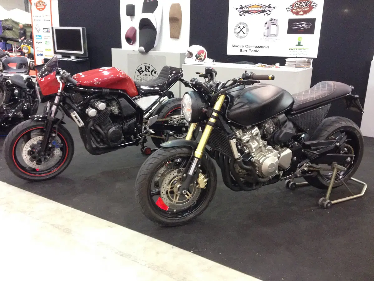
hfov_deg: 55.4
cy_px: 140
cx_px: 187
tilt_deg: -18.4
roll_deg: -0.2
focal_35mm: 33
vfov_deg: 42.9
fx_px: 357
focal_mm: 4.12
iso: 400
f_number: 2.4
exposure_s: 1/15
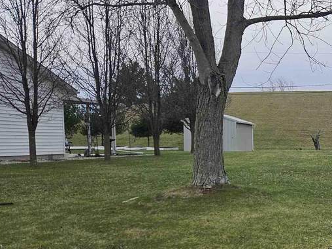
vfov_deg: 25.1
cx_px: 398
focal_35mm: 58
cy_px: 165
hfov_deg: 28.8
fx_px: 556
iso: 25
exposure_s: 1/2327
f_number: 1.8
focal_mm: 5.4
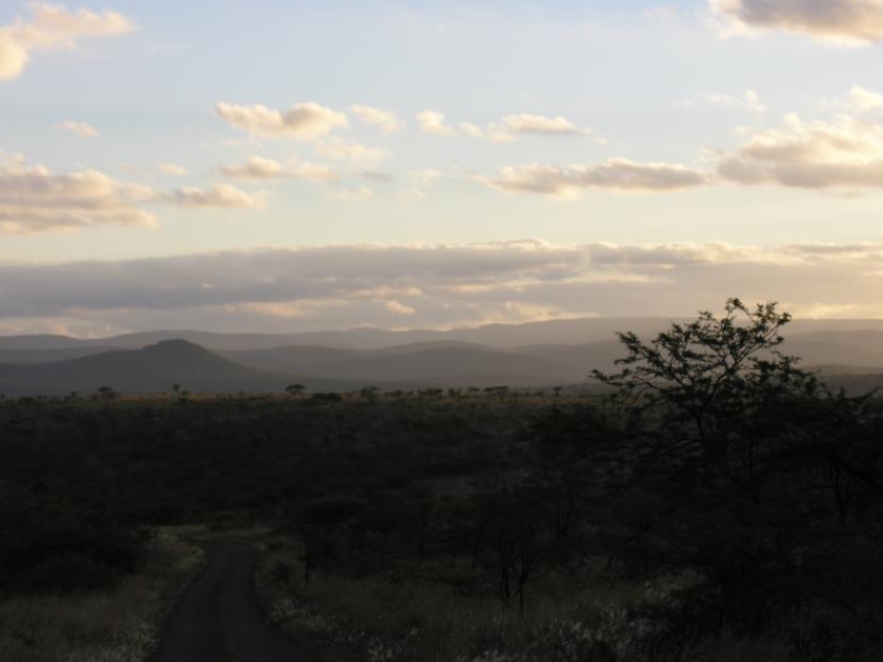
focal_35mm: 105
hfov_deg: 18.7
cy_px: 360
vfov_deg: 14.1
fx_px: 2678
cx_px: 424
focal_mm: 21.8
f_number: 5.6
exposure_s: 1/124
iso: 50
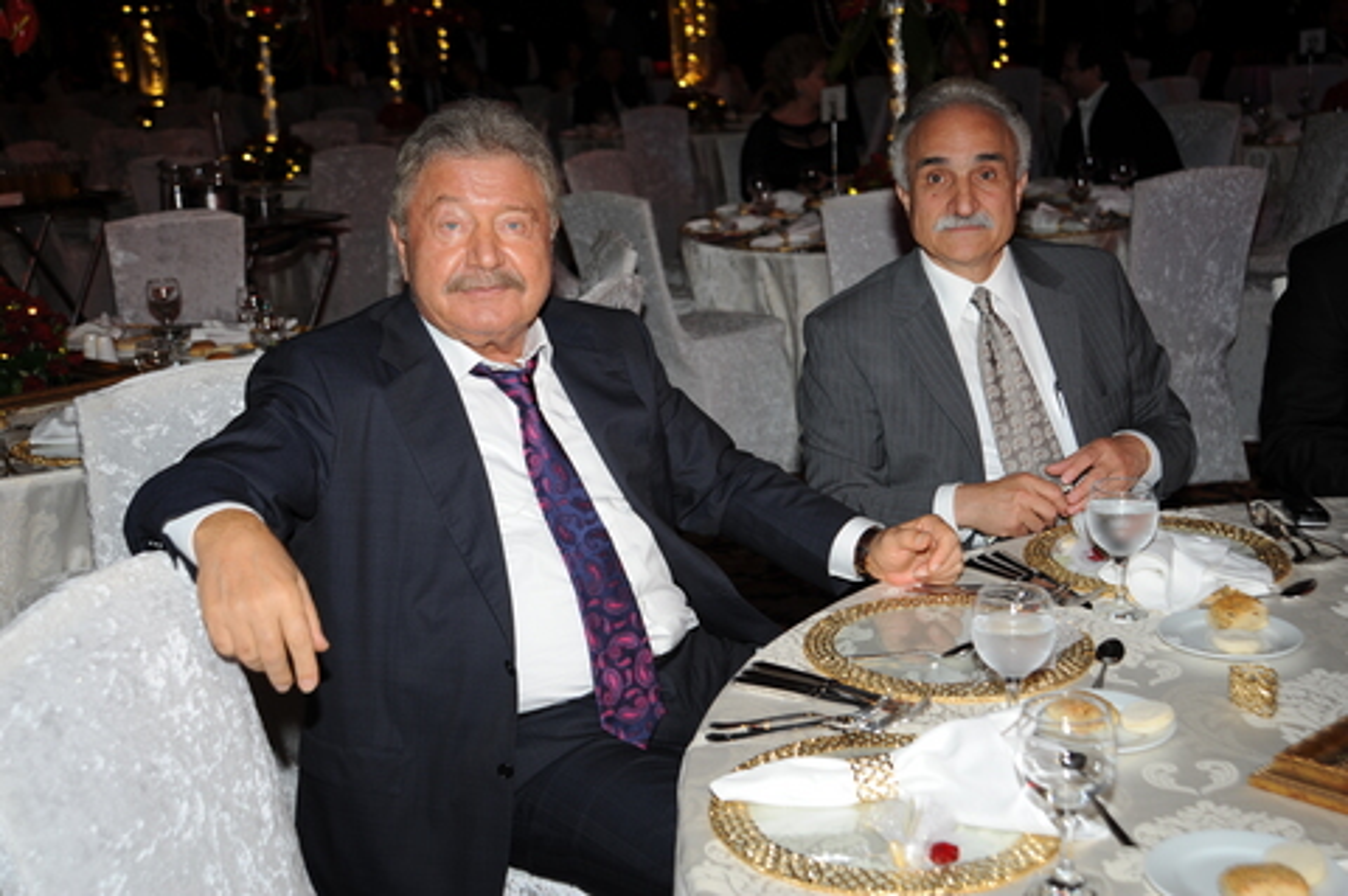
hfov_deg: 41.2
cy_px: 448
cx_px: 674
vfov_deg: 28.0
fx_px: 1795
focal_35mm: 48
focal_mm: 48
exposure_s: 1/60
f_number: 5.6
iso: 400
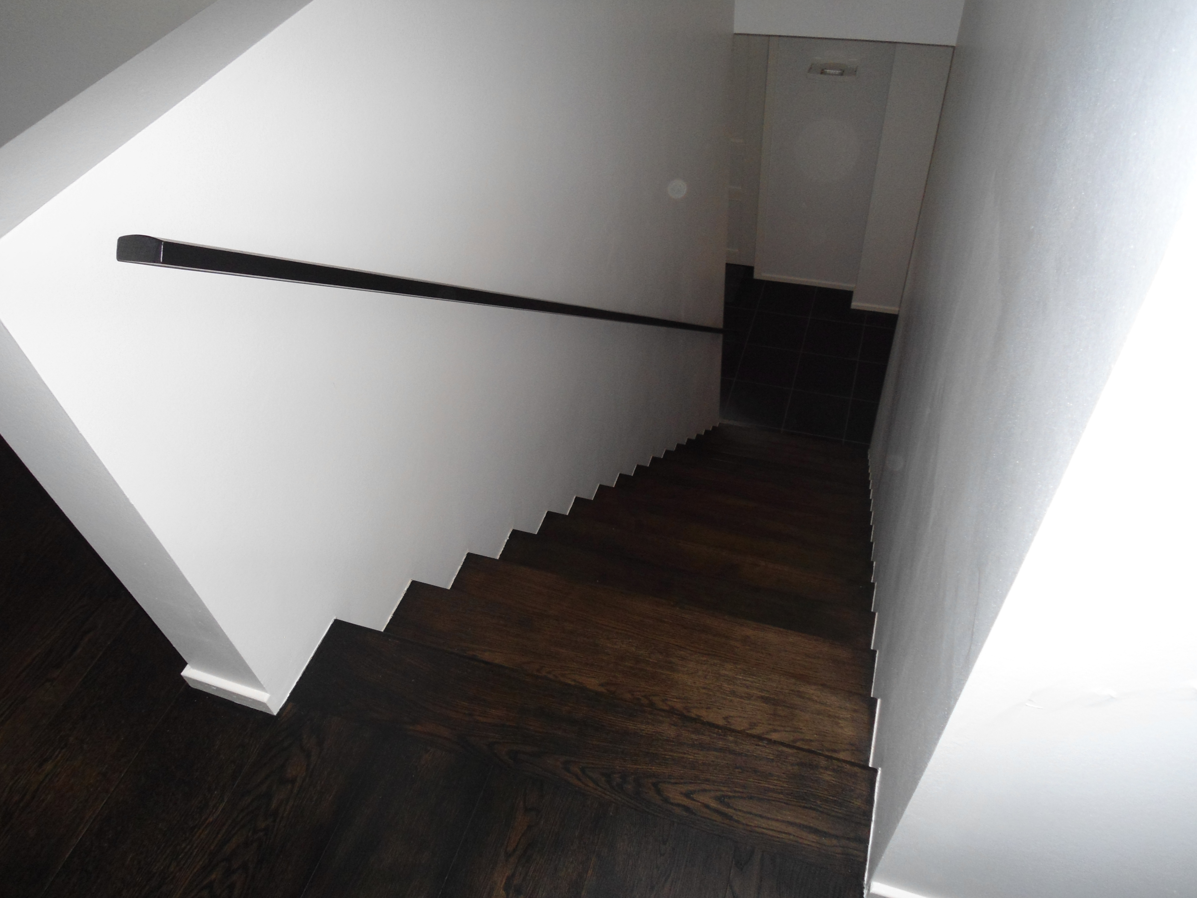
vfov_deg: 53.1
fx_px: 899
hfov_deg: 67.3
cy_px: 449
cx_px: 598
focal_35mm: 26
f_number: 2.8
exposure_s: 1/30
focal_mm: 4.7
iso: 200
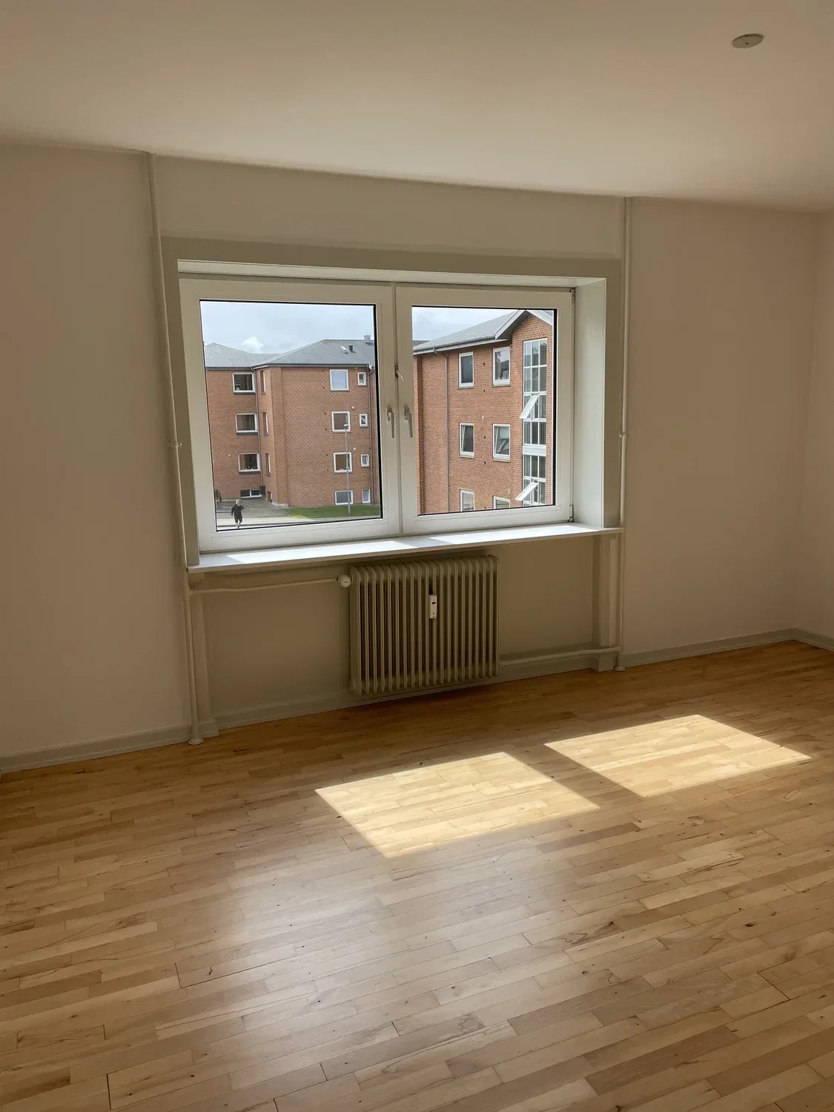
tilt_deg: -9.5
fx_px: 835
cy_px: 556
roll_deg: +1.8
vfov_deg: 67.3
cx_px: 417
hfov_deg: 53.1
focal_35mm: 26
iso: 32
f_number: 1.6
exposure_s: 1/1208
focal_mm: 4.2
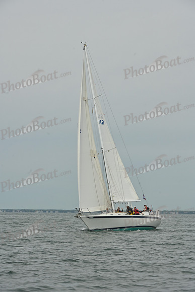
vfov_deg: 15.2
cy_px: 146
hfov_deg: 10.2
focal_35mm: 135
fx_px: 1096
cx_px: 98
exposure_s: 1/1600
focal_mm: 135
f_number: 11
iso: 320
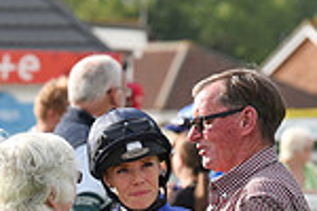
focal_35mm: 559
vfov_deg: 2.5
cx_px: 63
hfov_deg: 3.7
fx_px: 4922
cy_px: 379
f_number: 5.6
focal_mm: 145
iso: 400
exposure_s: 1/1250
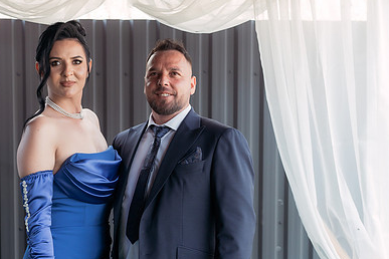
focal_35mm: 63
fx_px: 681
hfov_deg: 31.7
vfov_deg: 21.5
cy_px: 176
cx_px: 132
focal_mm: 42
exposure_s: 1/400
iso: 500
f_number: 2.8
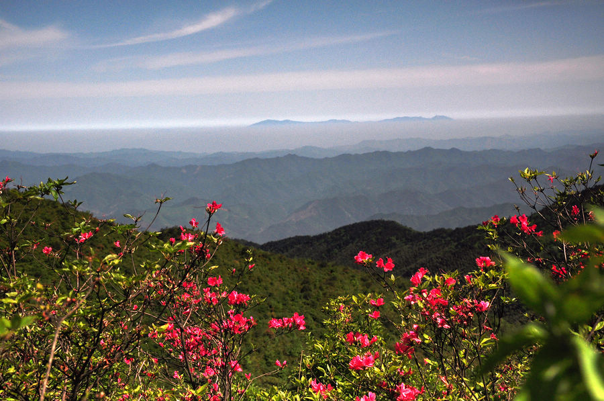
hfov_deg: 37.9
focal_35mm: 52
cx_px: 302
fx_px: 879
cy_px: 200
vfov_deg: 25.7
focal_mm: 35
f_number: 8
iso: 200
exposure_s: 1/800
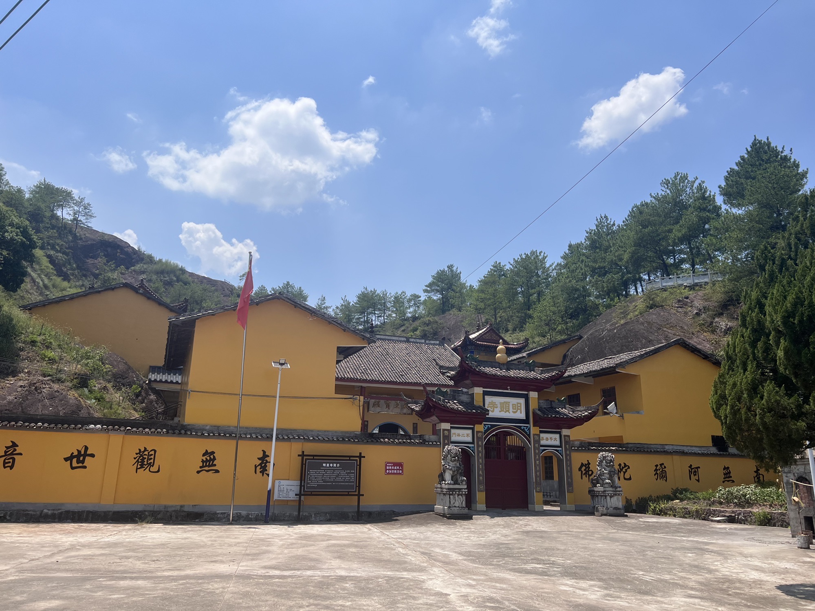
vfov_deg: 53.1
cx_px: 408
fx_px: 612
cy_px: 306
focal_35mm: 26
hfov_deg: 67.3
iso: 50
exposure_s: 1/6993
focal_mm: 5.7
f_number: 1.5
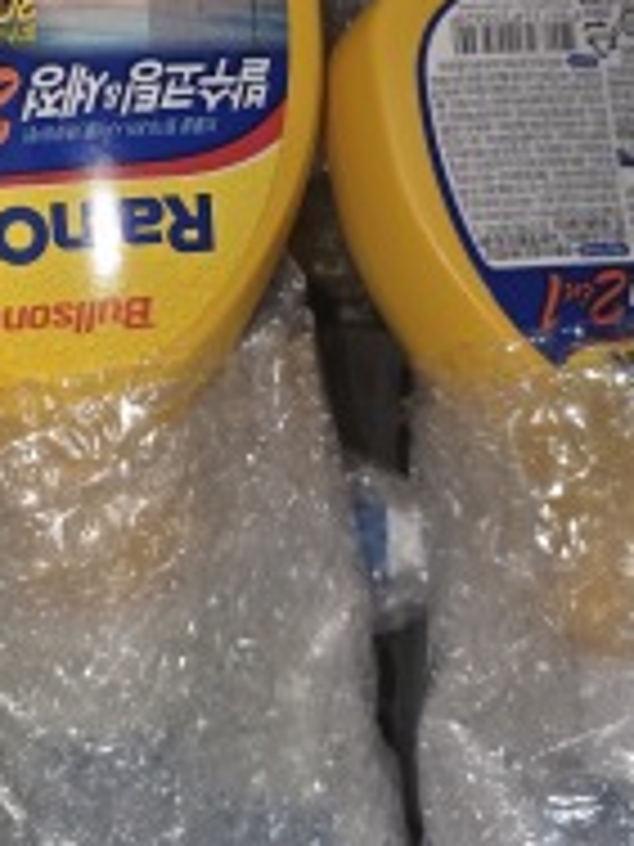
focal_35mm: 44
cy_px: 225
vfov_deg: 41.8
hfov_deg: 32.7
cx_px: 238
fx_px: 1074
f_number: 1.7
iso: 3200
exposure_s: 1/50
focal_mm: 6.25
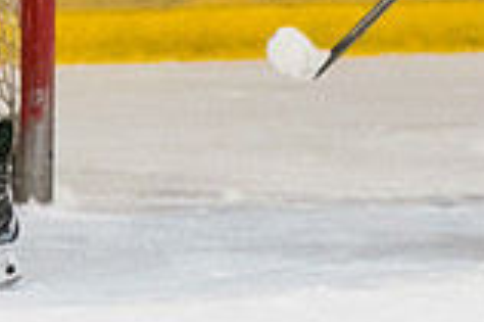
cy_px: -321
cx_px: -140
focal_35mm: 1233
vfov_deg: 1.1
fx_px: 16560
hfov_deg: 1.7
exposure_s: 1/1000
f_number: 3.2
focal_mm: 140
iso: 3200
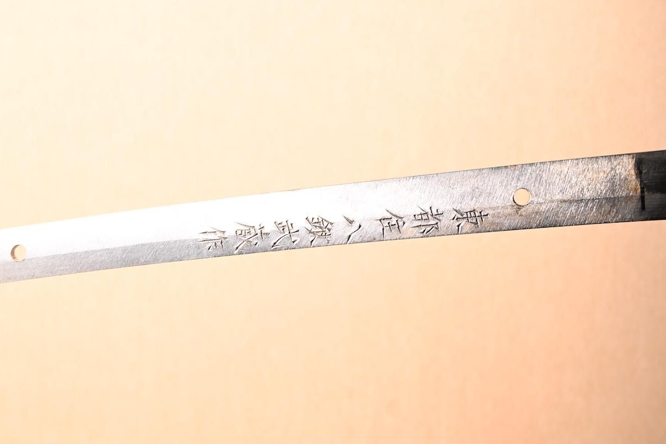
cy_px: 223
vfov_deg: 23.8
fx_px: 1052
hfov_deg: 35.1
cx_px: 320
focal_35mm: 57
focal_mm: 32.5
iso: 100
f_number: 4
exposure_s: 1/2
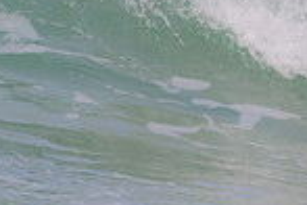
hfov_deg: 0.7
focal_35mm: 3153
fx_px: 26886
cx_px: 388
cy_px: -95
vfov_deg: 0.4
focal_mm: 800
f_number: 11
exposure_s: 1/1250
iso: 1600
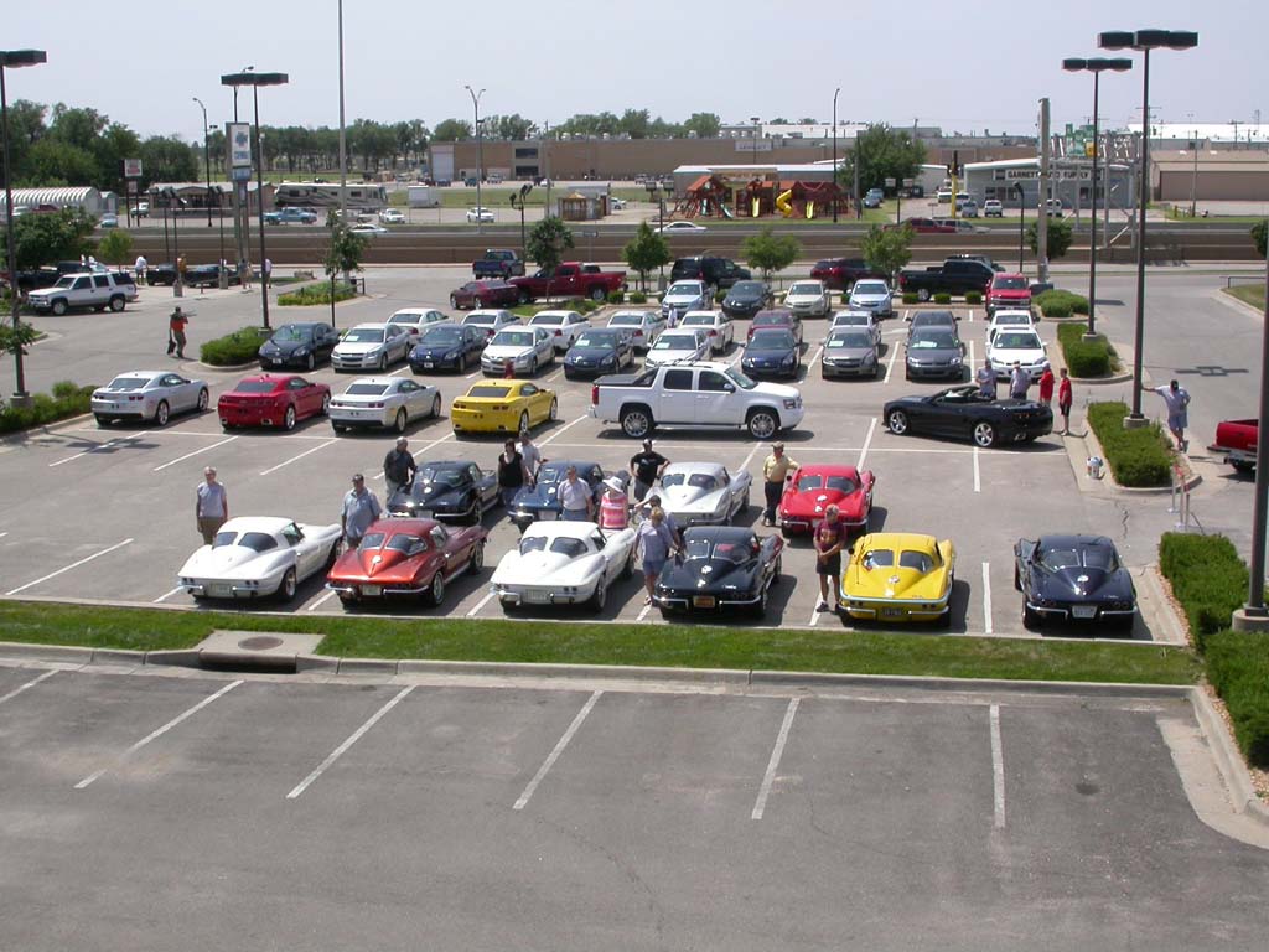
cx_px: 634
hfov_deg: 38.9
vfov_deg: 29.7
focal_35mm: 49
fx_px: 1796
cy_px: 476
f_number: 8.1
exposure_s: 1/314
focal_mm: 10.2
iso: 100
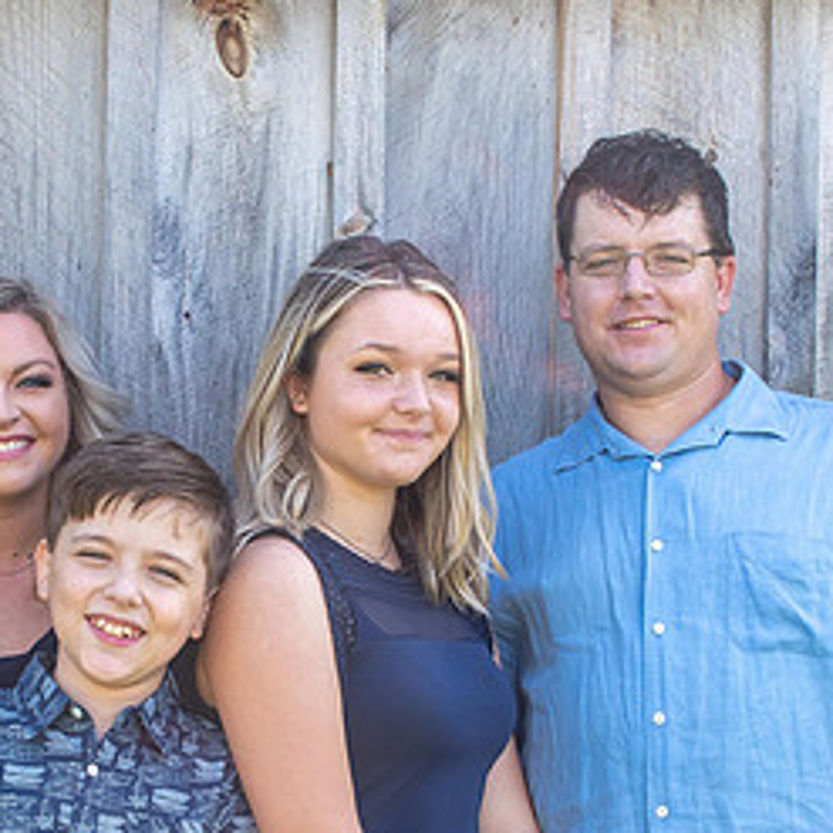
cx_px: 263
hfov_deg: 17.0
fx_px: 2777
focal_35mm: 102
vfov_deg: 17.0
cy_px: 639
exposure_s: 1/200
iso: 400
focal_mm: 34
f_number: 7.1
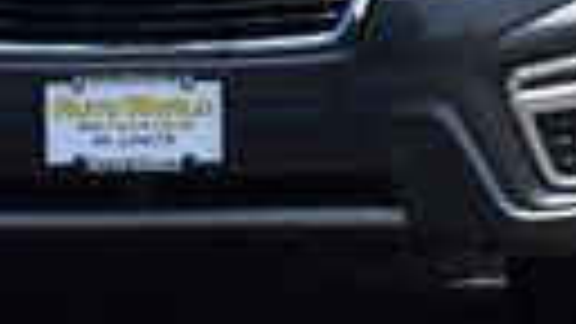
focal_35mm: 275
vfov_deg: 4.4
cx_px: 104
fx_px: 4194
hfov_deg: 7.8
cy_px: -223
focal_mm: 35
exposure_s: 1/320
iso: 100
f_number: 8
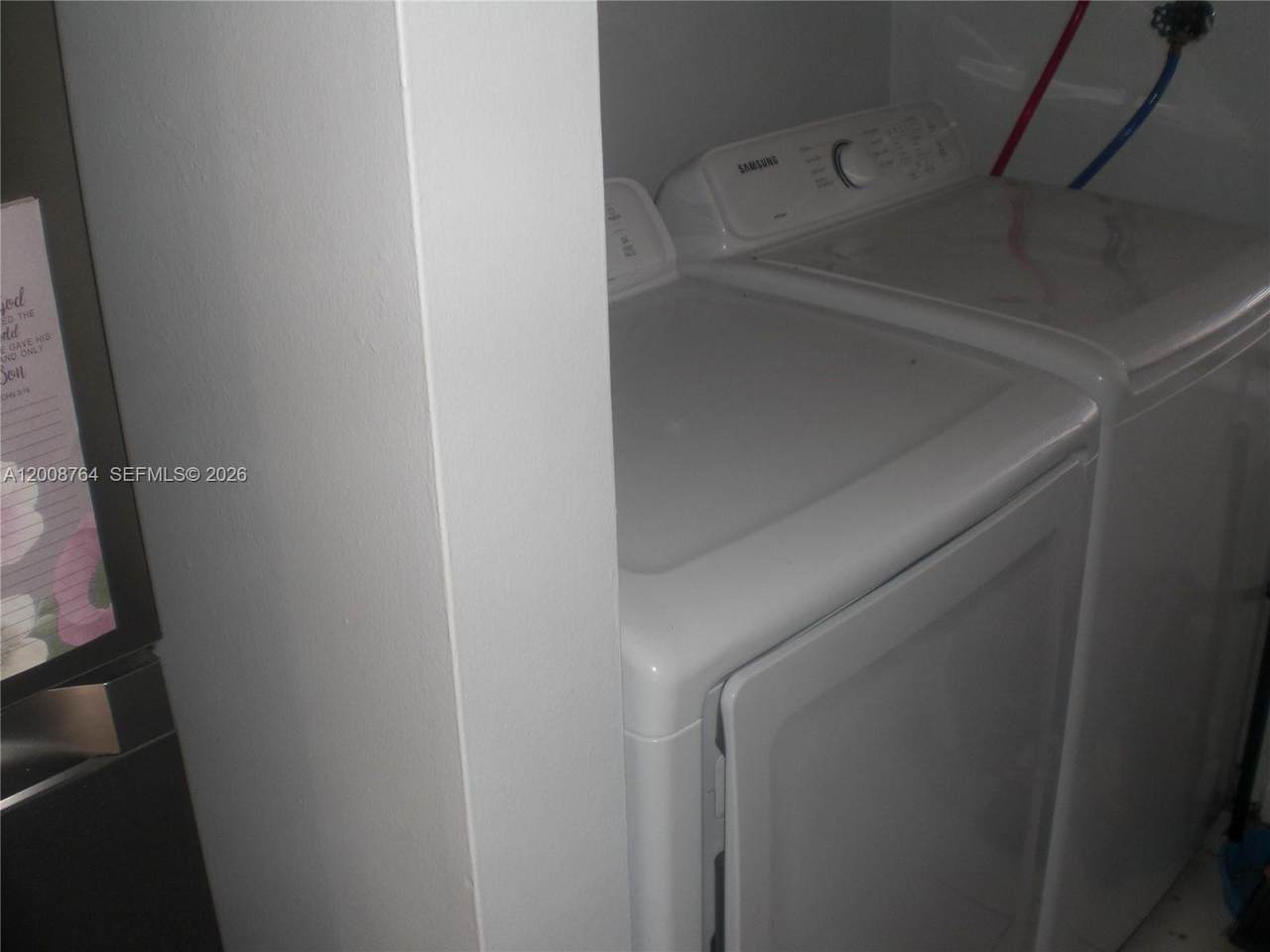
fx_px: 1394
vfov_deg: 37.7
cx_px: 635
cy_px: 476
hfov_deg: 49.0
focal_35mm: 38
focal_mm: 6.3
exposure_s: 1/60
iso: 100
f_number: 3.1
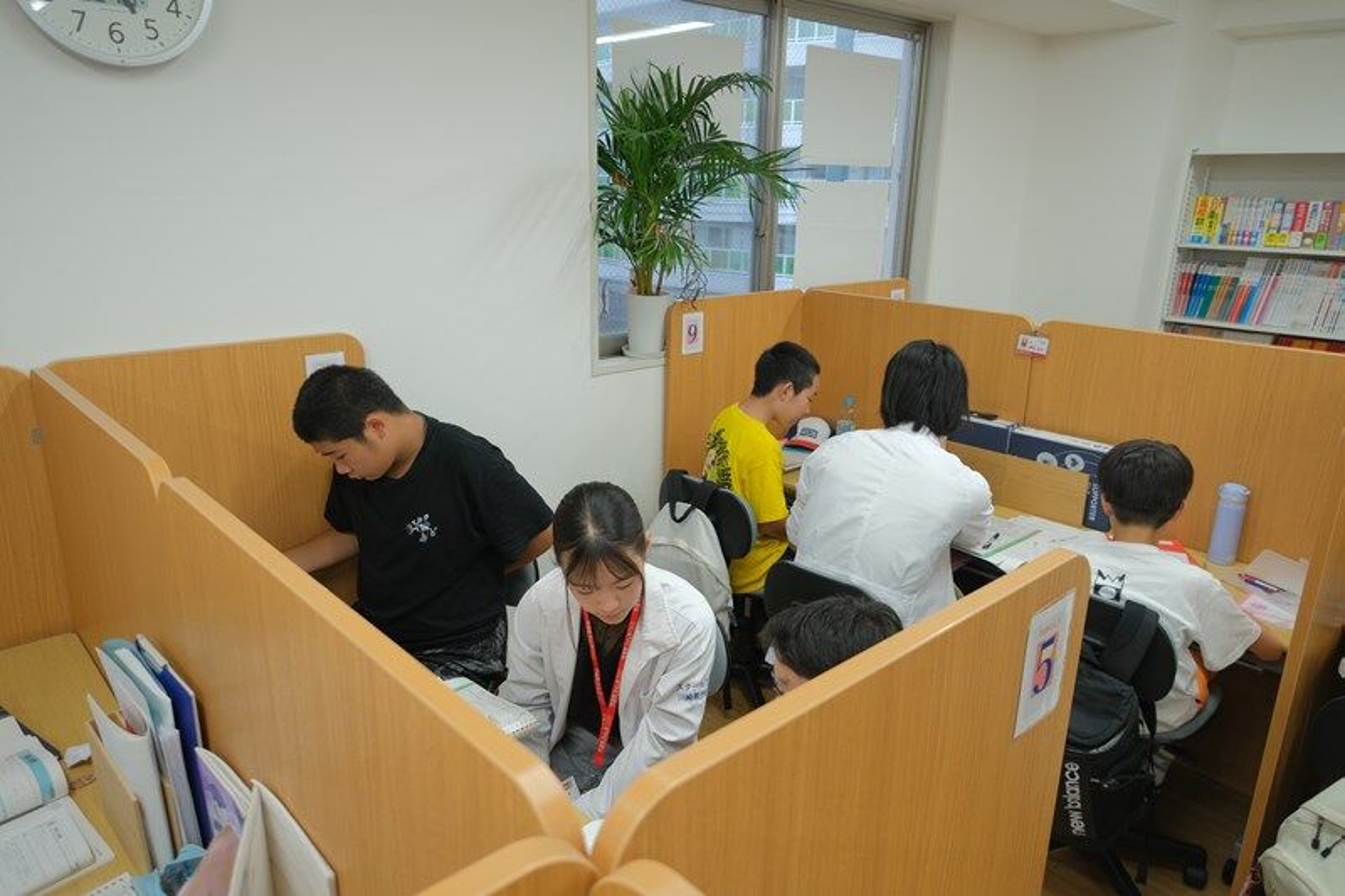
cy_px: 448
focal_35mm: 24
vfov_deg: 53.1
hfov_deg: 73.8
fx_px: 896
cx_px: 672
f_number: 2.8
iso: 640
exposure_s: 1/250
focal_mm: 16
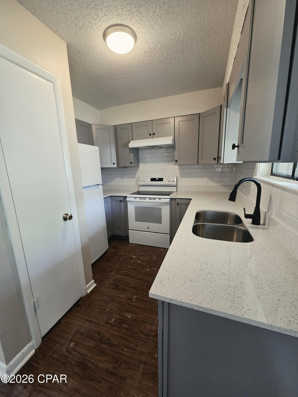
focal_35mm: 13
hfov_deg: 89.9
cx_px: 149
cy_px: 198
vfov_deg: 106.2
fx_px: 149
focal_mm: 2.2
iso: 250
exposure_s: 1/60.2
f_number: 2.2
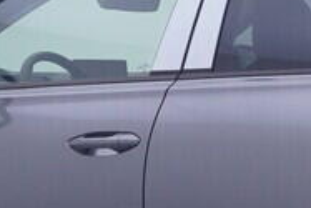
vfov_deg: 8.0
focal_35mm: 173
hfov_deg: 11.8
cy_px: 148
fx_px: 1494
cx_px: 259
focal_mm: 15
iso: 200
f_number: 5
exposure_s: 1/80
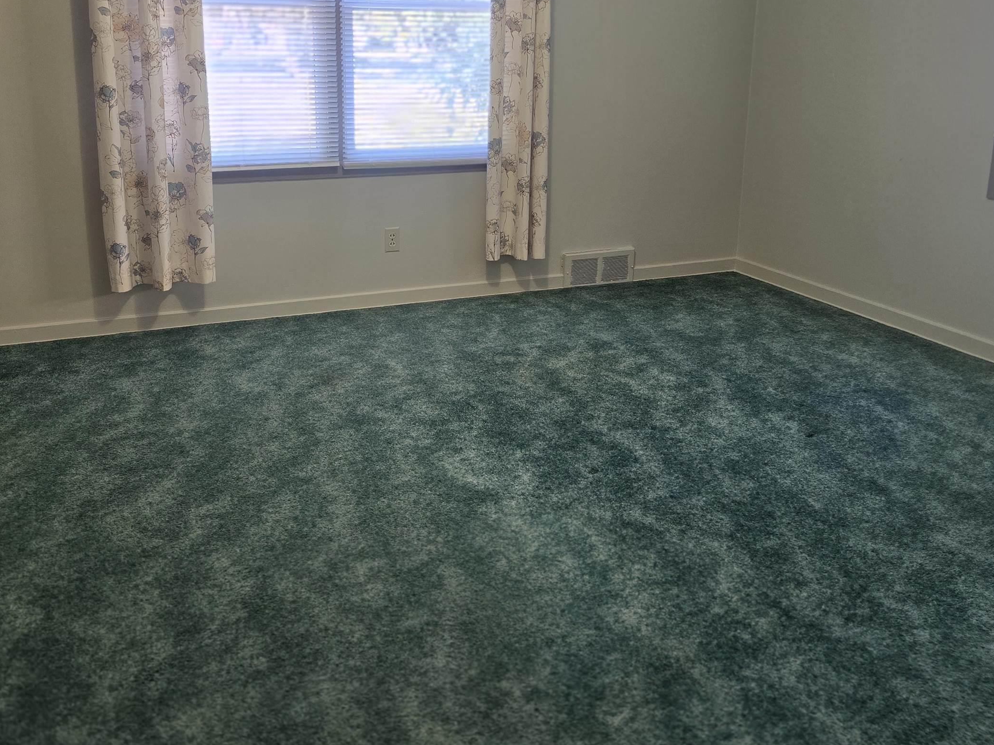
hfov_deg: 53.8
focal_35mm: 34
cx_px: 427
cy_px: 245
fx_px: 976
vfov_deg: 41.2
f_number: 1.7
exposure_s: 1/120
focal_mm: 6.3
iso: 200
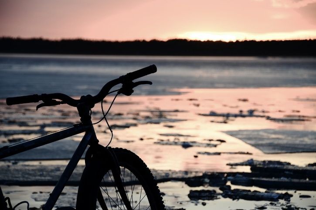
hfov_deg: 14.4
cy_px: 105
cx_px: 158
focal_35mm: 142
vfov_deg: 9.6
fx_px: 1248
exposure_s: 1/80
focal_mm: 95
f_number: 5.3
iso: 100
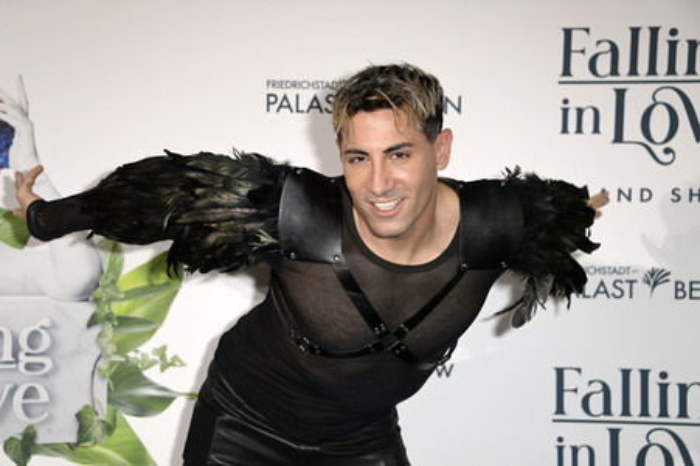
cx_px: 350
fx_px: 1360
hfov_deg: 28.9
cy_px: 233
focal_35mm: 70
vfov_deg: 19.4
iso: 640
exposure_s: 1/250
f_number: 5.6
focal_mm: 70
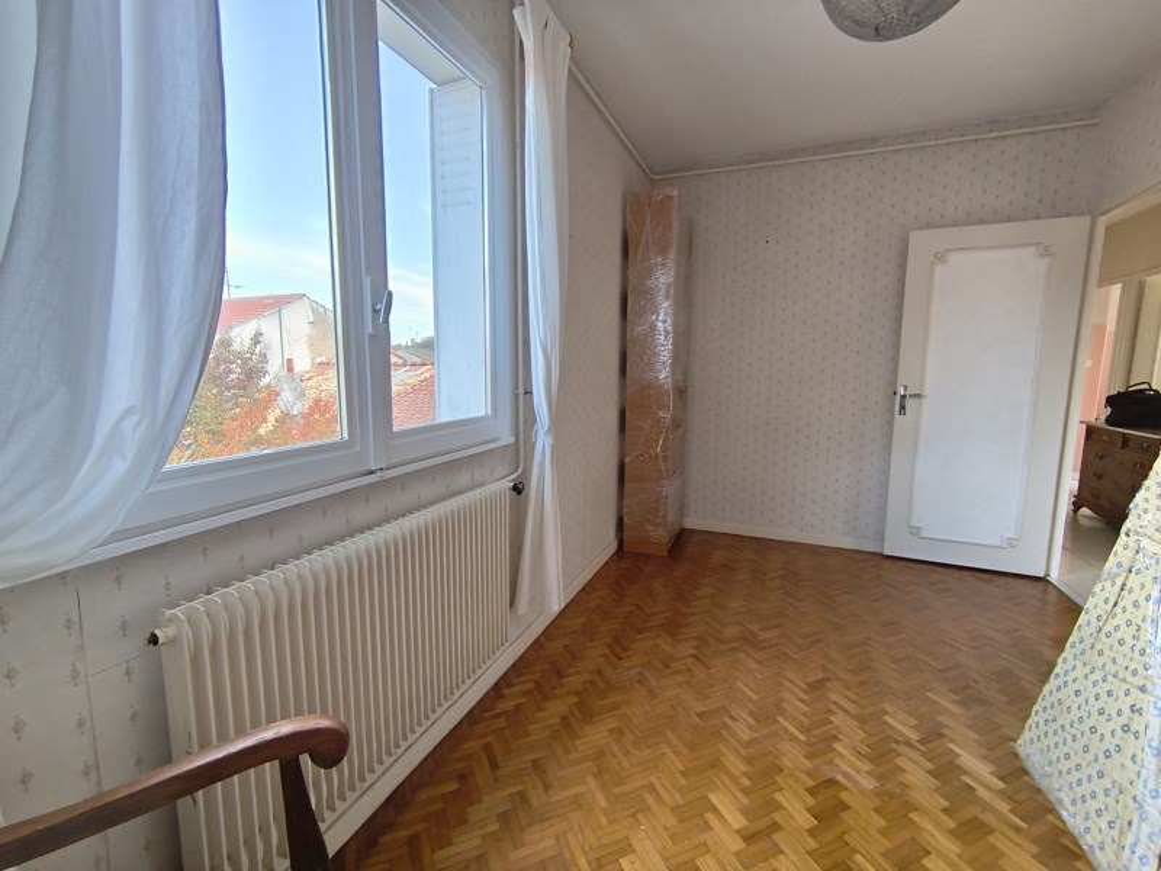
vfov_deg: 81.7
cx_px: 580
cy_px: 436
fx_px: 503
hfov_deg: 98.2
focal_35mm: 15
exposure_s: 1/33.3
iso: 400
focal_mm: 1.65
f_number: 2.2
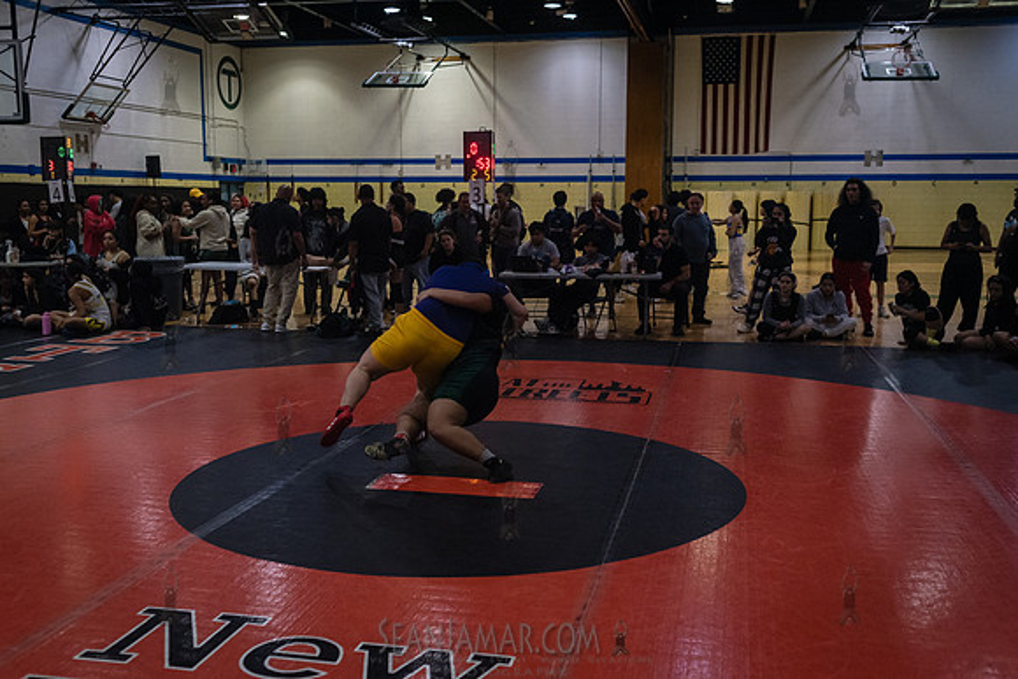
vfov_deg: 36.7
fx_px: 1024
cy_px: 340
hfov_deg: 52.9
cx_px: 509
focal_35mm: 36
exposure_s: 1/1000
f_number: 3.2
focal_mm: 35
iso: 5000
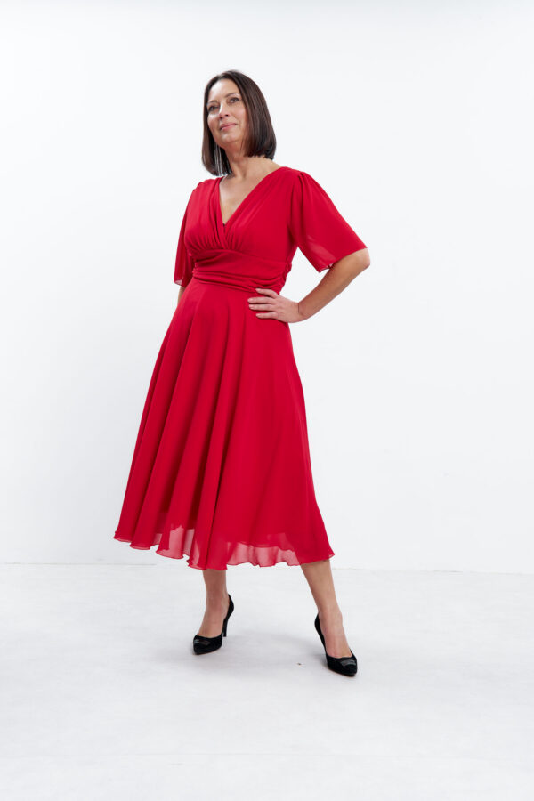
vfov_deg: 42.7
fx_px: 1023
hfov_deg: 29.2
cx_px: 267
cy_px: 400
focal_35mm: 46
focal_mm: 46
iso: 100
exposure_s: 1/160
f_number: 13
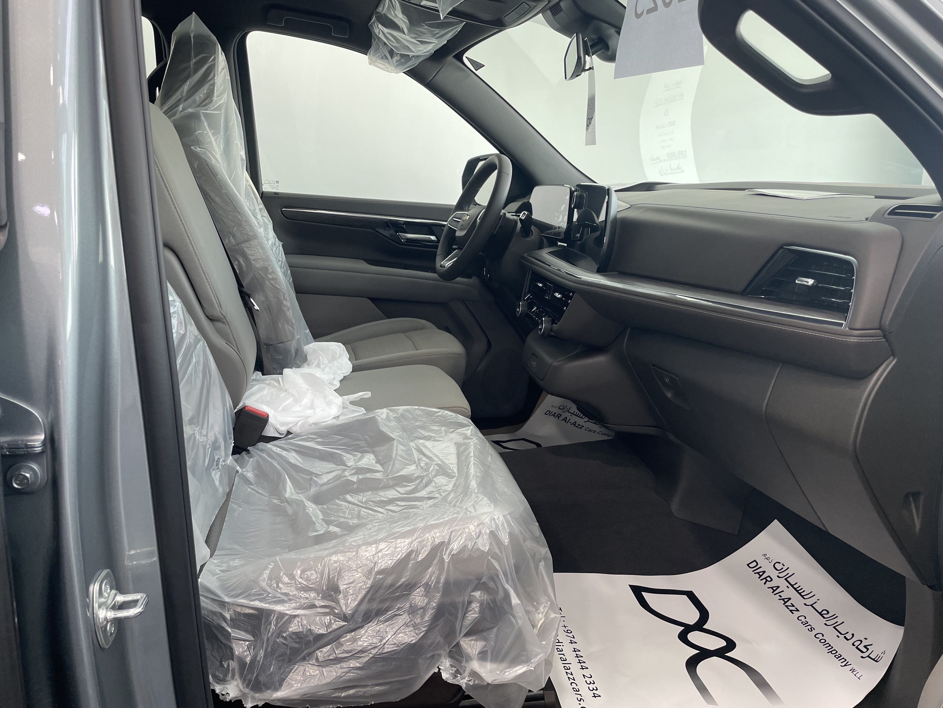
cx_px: 472
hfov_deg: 67.3
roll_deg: -2.2
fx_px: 708
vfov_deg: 53.1
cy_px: 354
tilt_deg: -11.5
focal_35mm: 26
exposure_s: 1/100
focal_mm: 4.2
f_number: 1.6
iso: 100
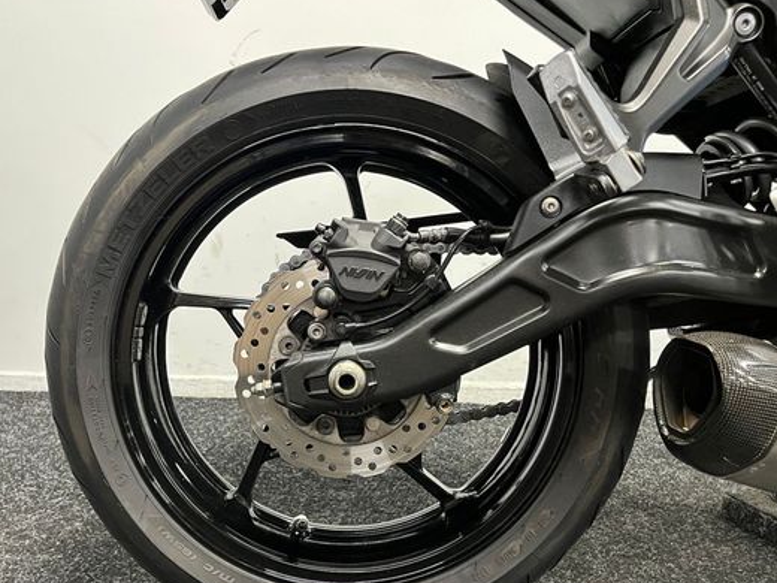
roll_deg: -2.9
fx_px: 718
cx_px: 347
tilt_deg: -13.0
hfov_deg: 56.7
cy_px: 339
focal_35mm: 32
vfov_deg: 44.0
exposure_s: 1/50
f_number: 1.6
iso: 500
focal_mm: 5.1
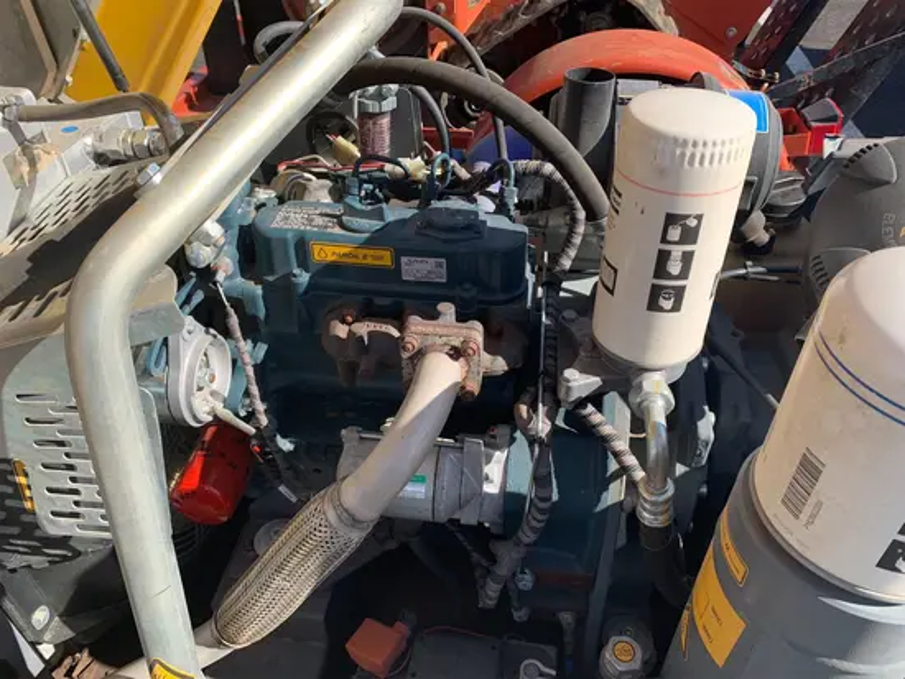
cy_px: 340
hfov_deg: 67.3
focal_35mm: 26
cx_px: 452
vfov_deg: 53.1
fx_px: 680
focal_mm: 4.25
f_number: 1.8
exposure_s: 1/903
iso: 25
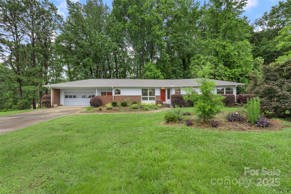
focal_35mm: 16
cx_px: 146
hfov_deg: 96.7
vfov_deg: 73.7
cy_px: 97
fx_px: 129
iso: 100
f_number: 9
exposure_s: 1/25
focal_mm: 16
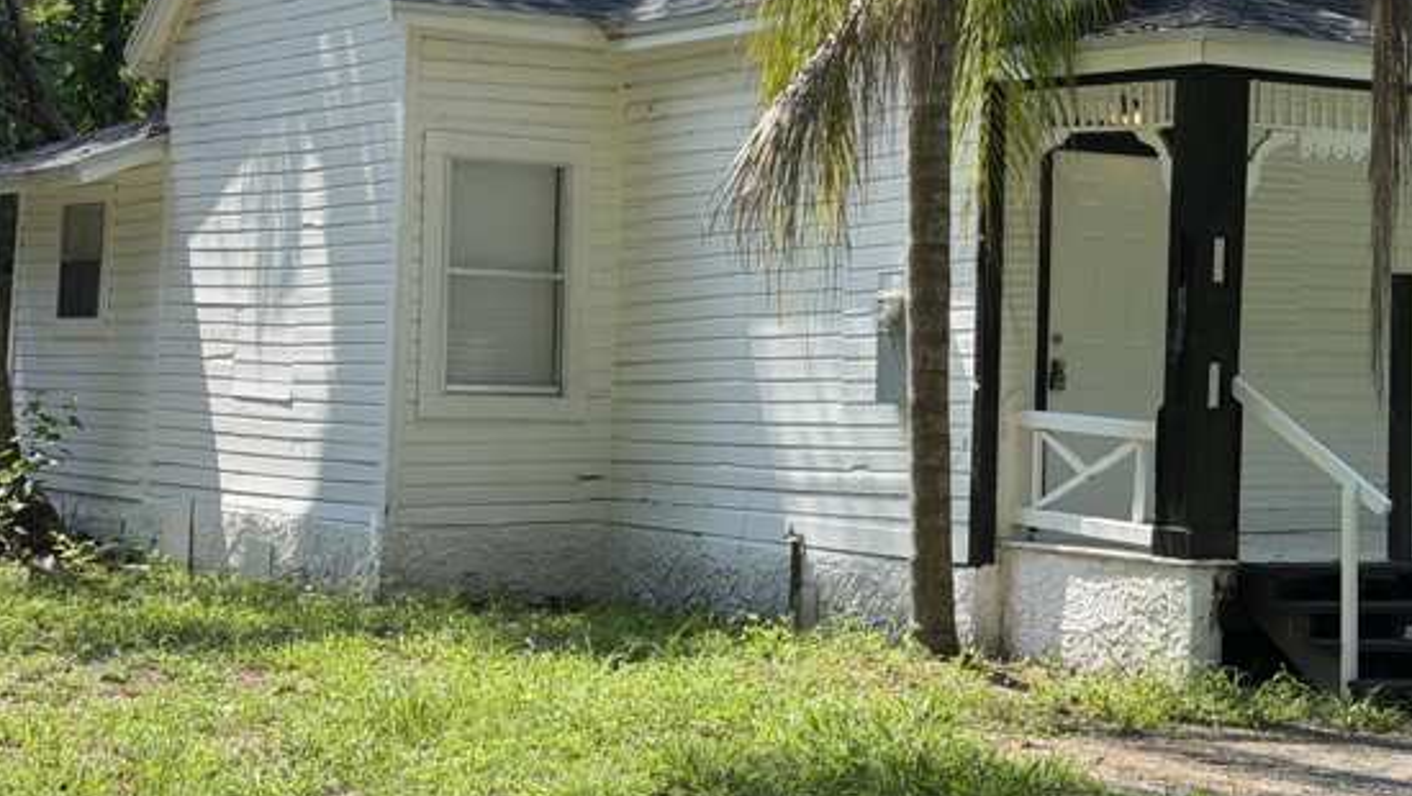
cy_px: 236
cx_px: 940
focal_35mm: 76
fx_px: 2847
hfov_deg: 27.7
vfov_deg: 15.9
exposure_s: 1/1429
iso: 64
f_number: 1.78
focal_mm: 6.76
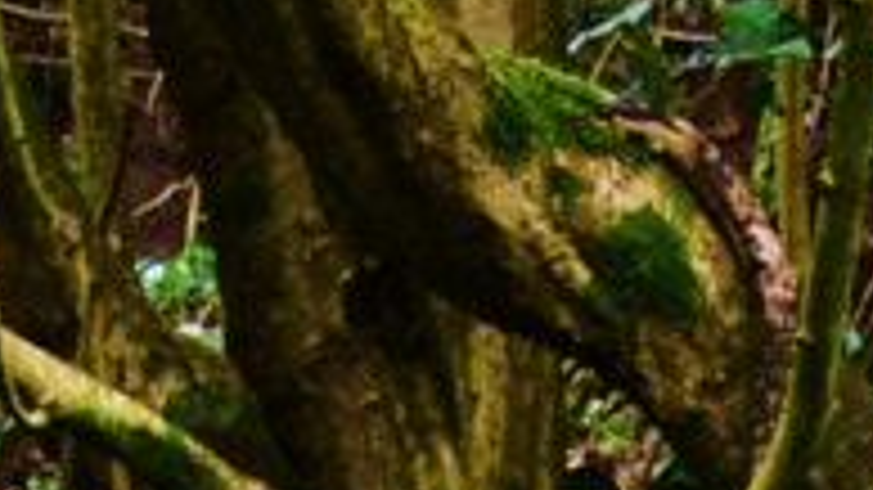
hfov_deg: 4.5
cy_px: 4073
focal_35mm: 481
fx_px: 11120
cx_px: -668
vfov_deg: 2.3
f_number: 20
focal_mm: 29
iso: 100
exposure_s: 4
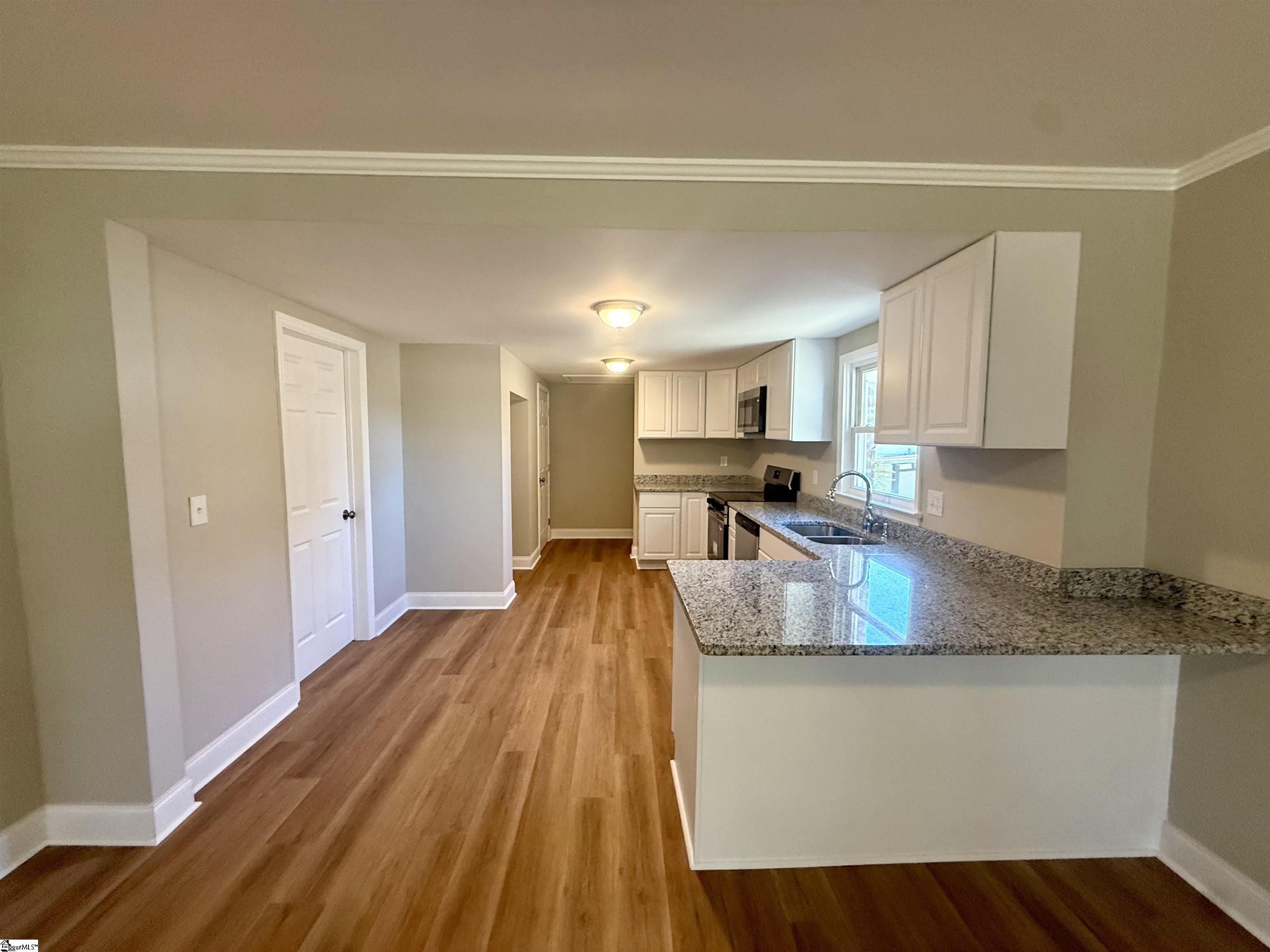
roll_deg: -1.7
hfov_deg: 102.1
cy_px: 476
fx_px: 514
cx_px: 635
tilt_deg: -4.5
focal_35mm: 14
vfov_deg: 85.7
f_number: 2.2
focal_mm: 2.22
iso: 320
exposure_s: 1/120
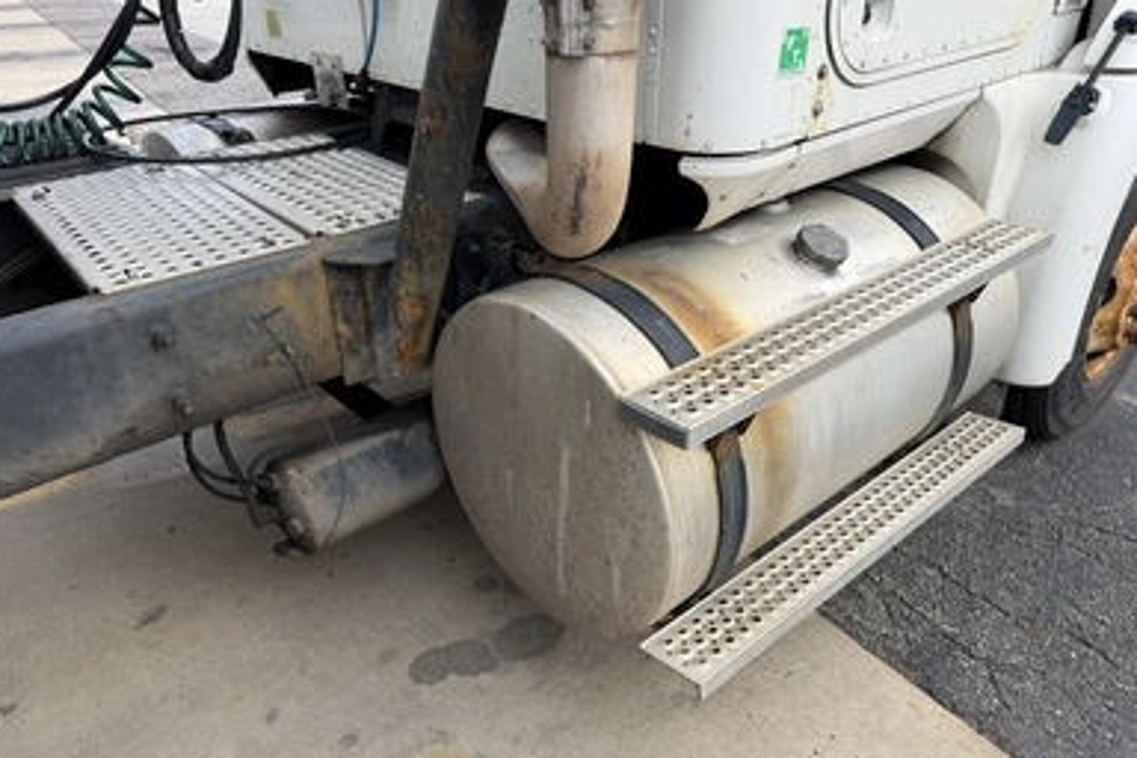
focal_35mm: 26
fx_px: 821
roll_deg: -6.2
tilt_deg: -24.1
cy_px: 394
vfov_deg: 49.5
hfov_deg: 69.4
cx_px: 551
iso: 80
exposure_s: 1/539
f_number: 1.78
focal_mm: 6.76
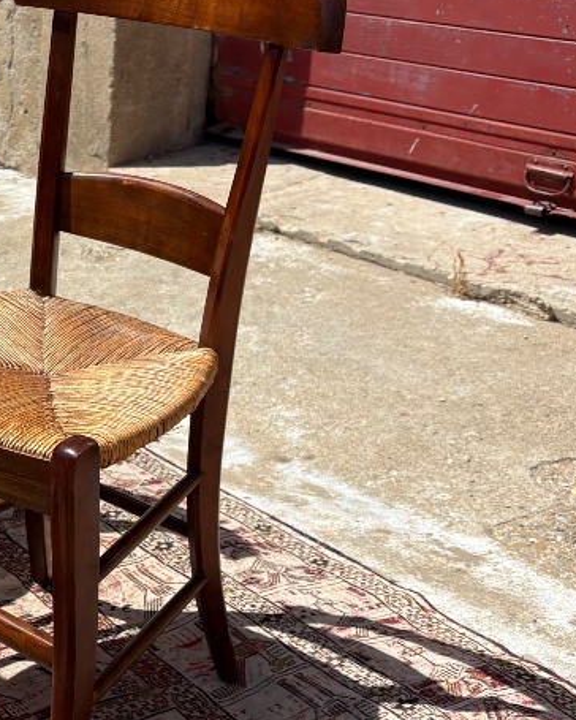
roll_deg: -0.4
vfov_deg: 28.3
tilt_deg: -22.0
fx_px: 1428
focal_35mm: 67
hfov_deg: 21.6
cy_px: 408
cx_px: -68
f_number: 1.6
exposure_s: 1/4608
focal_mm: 5.96
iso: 50
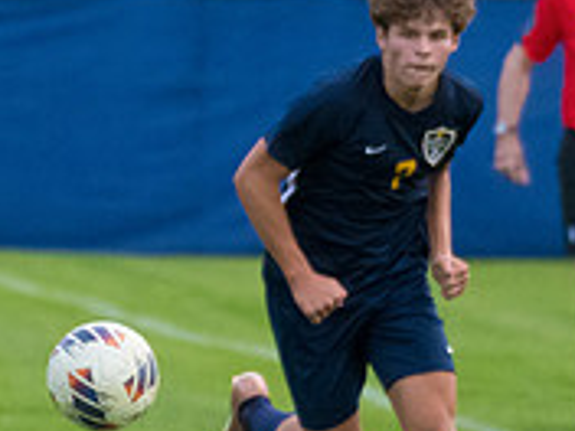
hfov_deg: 1.6
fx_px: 20465
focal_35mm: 1232
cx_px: -261
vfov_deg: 1.2
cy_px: 144
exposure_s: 1/2000
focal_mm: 260
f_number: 5.6
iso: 3200
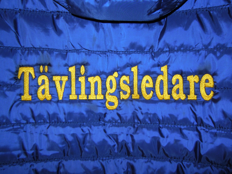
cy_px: 87
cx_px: 116
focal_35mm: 30
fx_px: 201
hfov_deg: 60.0
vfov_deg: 46.8
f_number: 3.5
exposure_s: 1/30
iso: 200
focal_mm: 5.4
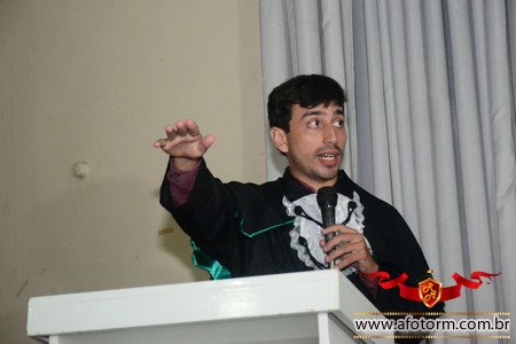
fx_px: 1333
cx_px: 258
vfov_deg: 14.7
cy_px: 172
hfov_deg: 21.9
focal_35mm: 93
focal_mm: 62
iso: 3200
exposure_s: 1/80
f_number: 5.6
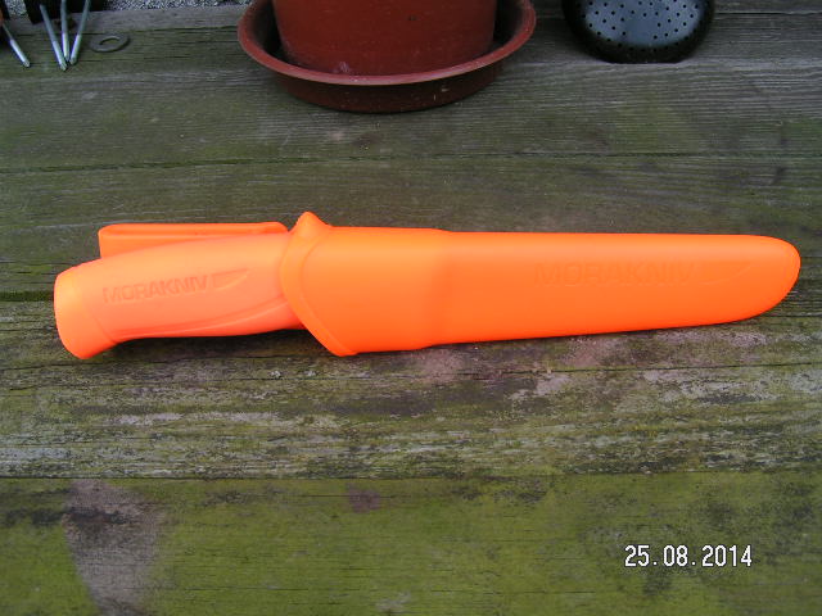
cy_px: 308
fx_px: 902
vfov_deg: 37.7
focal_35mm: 38
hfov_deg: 49.0
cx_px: 411
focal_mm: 5.8
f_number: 4.5
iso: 50
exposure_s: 1/100
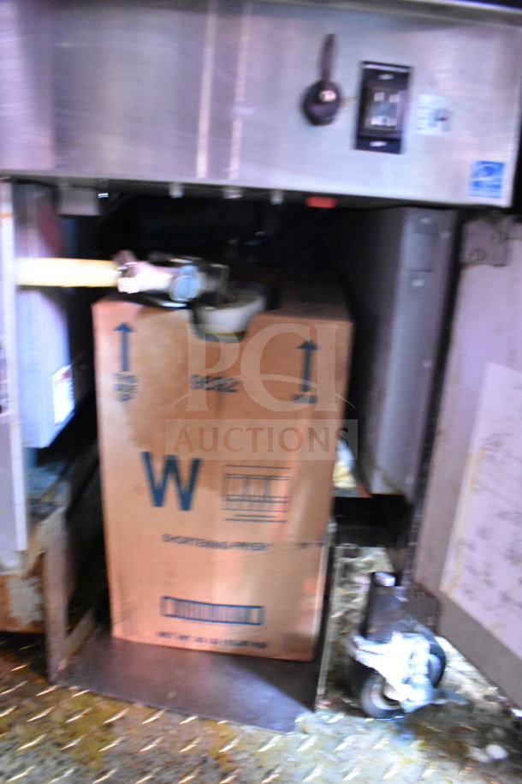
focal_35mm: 27
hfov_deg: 47.9
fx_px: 587
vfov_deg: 67.4
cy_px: 392
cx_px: 261
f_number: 3.5
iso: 11400
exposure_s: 1/30
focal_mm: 18
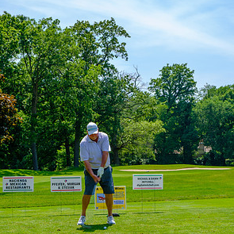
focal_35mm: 79
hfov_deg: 21.9
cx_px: 117
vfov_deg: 21.8
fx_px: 604
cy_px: 156
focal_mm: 40.7
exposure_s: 1/250
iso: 200
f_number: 6.4
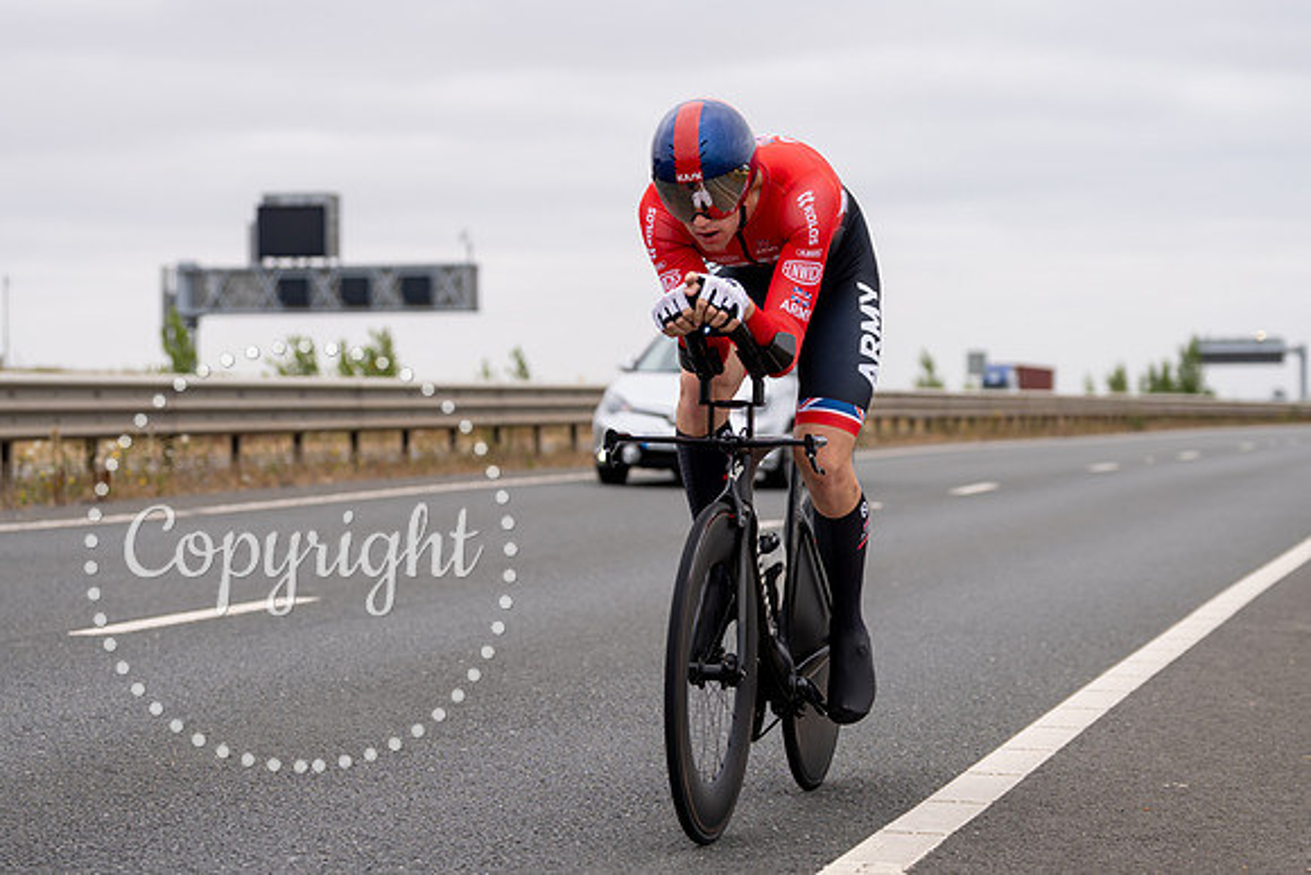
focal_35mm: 88
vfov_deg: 15.6
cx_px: 749
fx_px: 3190
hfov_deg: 23.2
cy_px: 520
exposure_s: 1/800
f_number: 3.2
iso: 100
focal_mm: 70
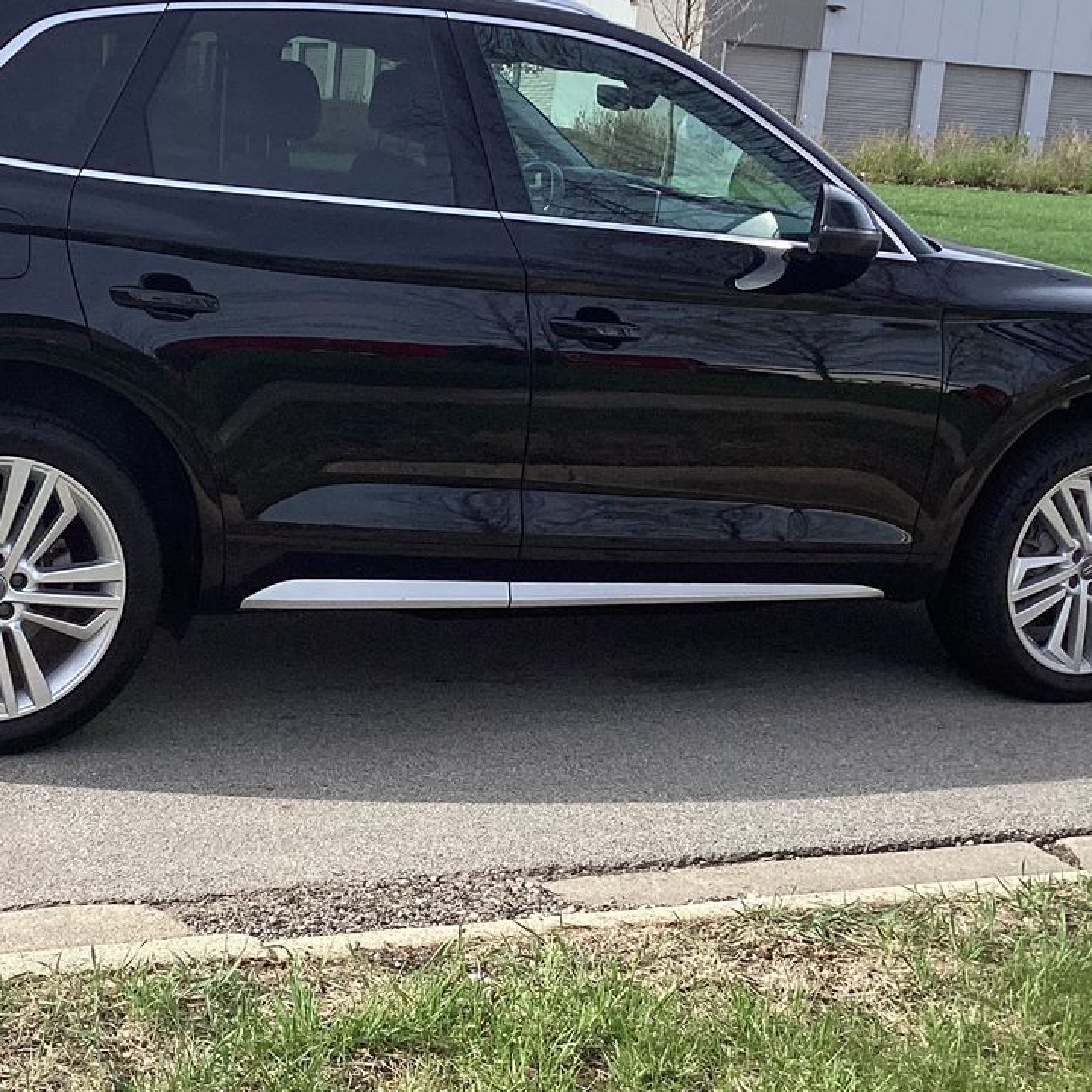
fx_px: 2177
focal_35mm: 61
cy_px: 551
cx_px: 398
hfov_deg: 28.0
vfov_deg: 28.2
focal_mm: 3.3
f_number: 2.4
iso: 25
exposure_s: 1/1253
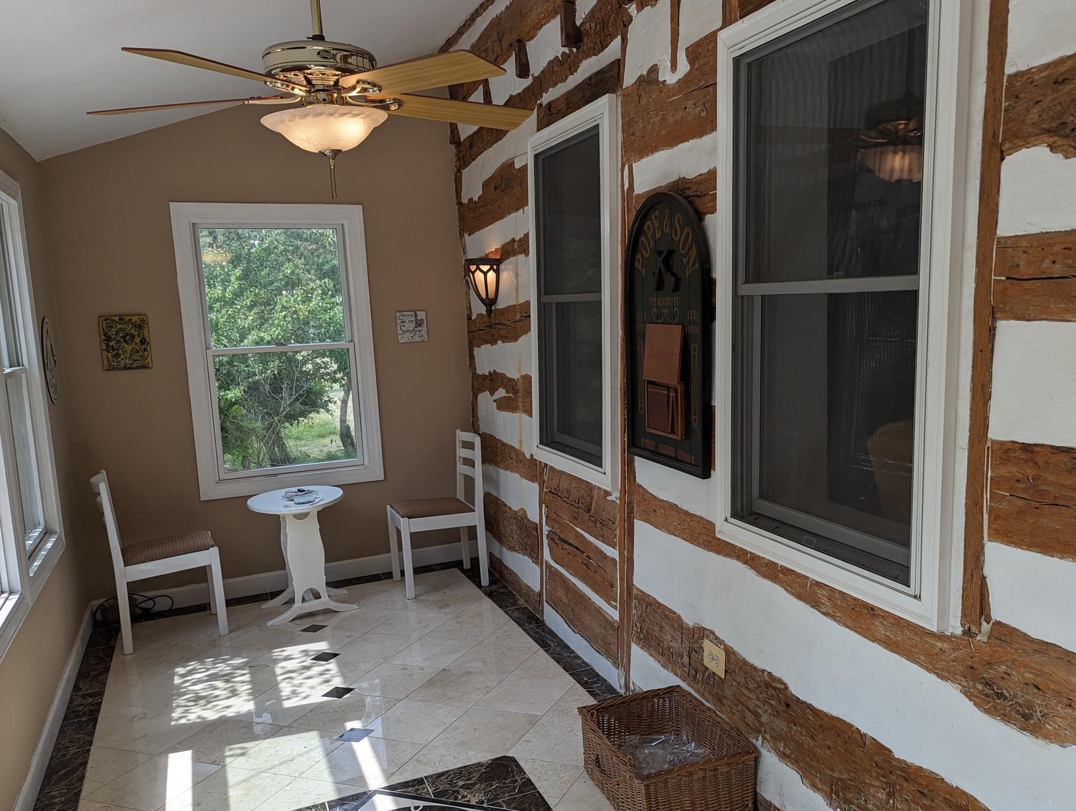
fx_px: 934
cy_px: 441
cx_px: 626
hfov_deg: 59.6
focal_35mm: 30
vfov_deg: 46.9
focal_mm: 6.81
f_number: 1.85
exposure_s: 1/478
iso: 46
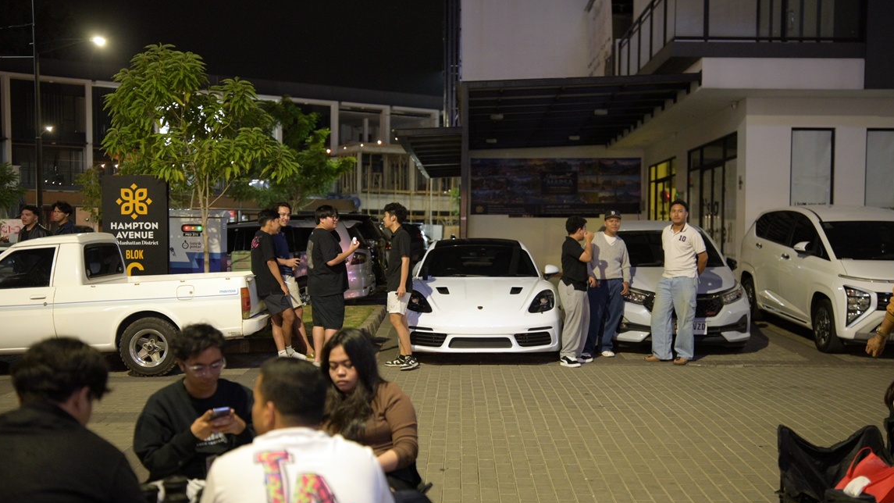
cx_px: 480
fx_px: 972
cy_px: 270
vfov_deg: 29.0
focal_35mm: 41
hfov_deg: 49.4
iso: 2000
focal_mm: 35
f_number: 1.8
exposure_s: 1/125
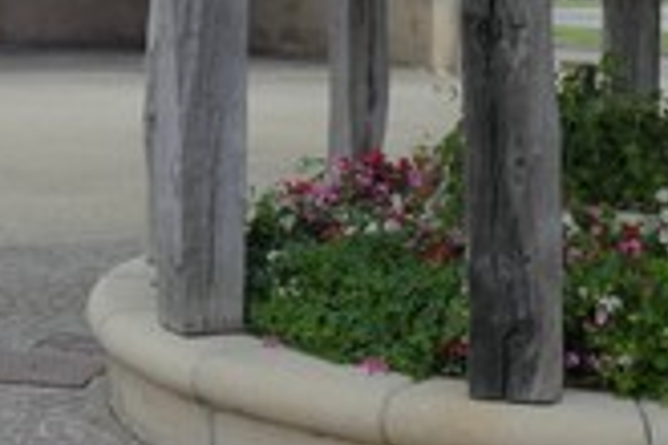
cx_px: 16
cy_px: -115
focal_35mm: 97
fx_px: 1800
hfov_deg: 20.4
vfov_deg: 13.6
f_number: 7.1
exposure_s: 1/160
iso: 125
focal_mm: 9.12
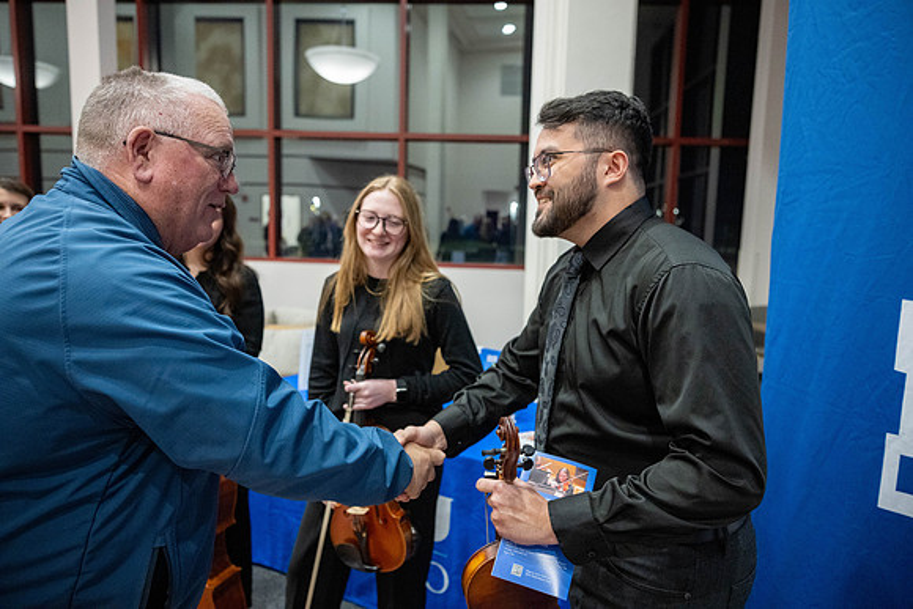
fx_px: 609
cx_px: 456
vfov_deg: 53.2
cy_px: 304
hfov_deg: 73.7
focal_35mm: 24
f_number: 2.8
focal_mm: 24
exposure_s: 1/250
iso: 4000
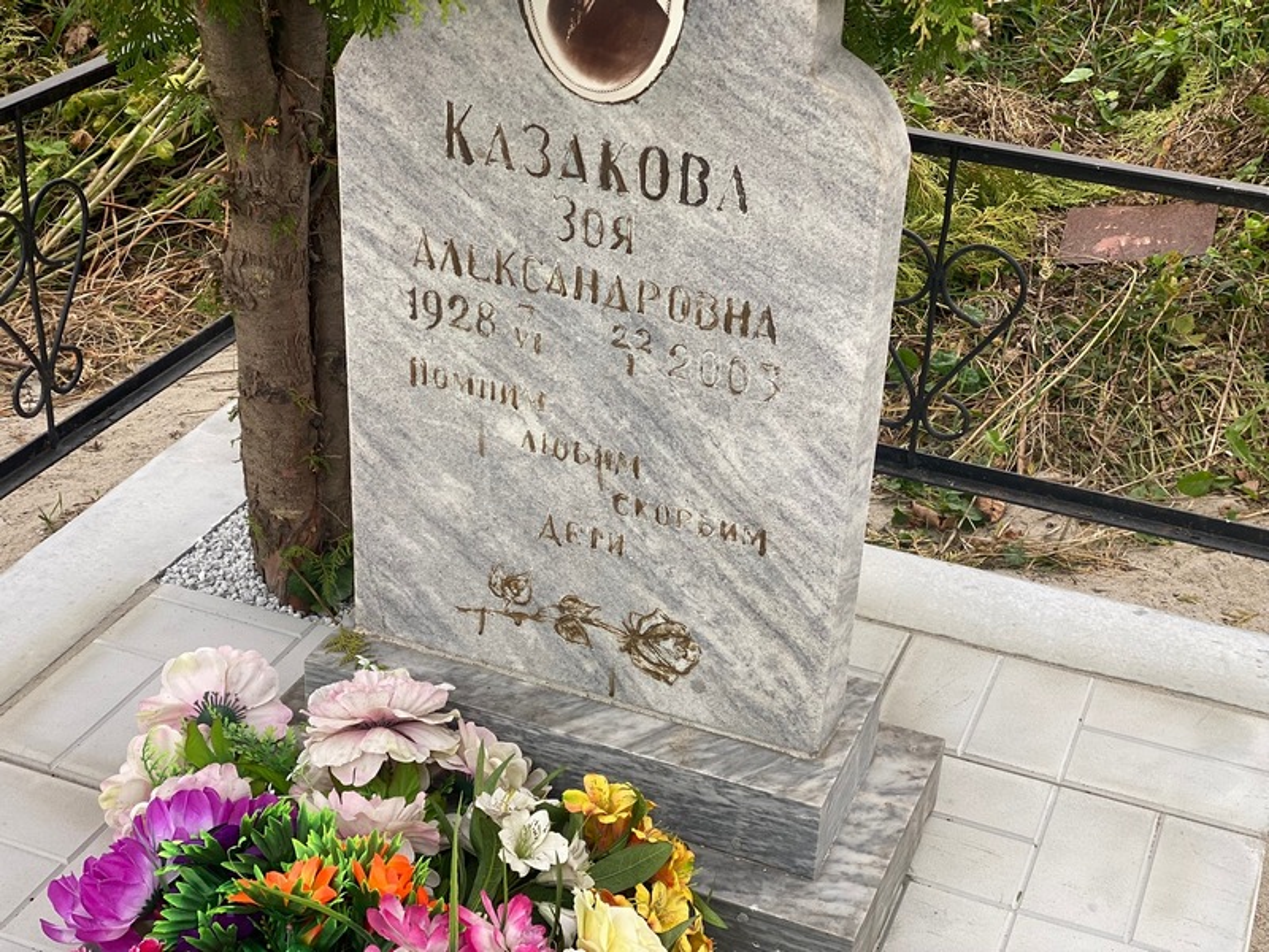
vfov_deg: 28.0
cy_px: 476
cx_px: 634
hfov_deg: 36.8
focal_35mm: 52
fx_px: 1906
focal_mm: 6
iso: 20
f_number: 2
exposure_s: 1/130
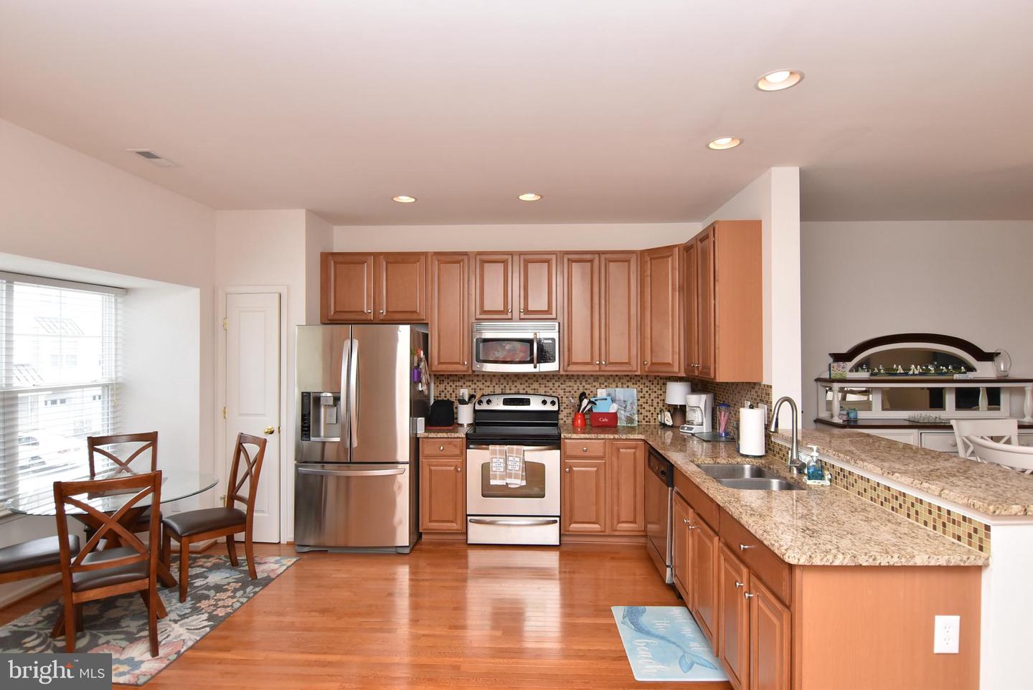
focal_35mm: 18
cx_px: 516
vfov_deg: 67.5
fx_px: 517
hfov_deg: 90.0
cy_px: 345
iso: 800
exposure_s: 1/125
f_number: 8
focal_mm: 12
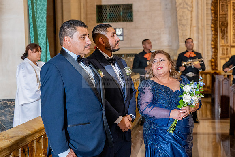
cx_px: 118
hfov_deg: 28.8
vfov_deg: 19.5
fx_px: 457
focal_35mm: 70
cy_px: 78
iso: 2000
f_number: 4.5
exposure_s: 1/200
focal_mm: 70
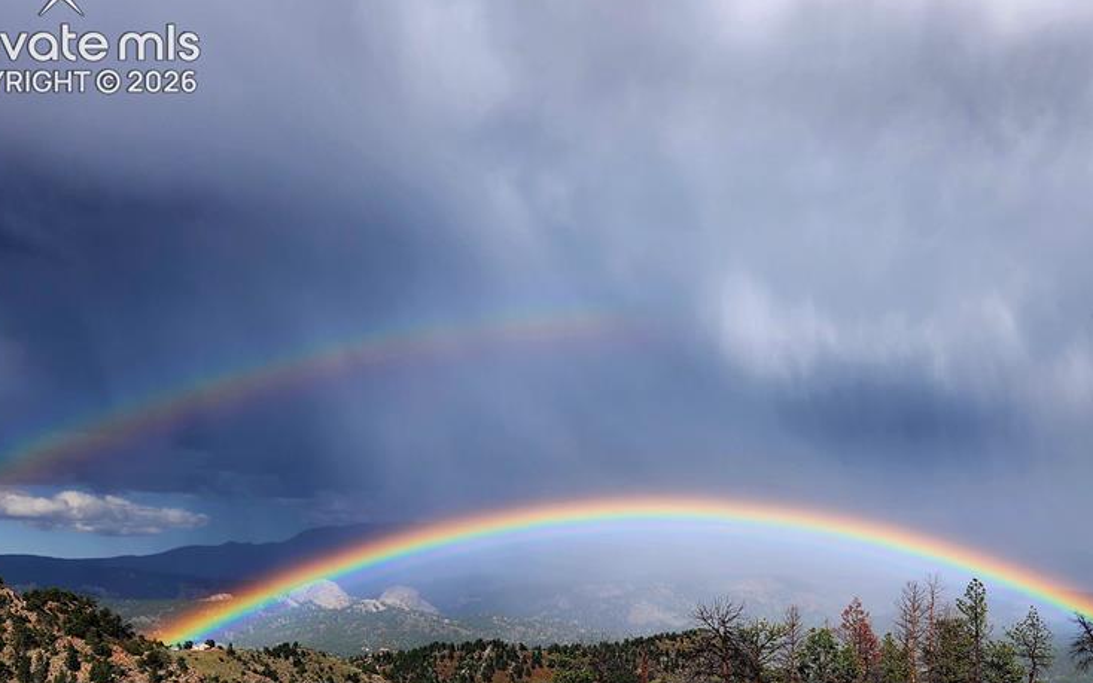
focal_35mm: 34
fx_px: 1013
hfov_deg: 56.1
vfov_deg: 36.2
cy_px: 532
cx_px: 672
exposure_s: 1/2500
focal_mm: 5.4
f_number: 1.8
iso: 20
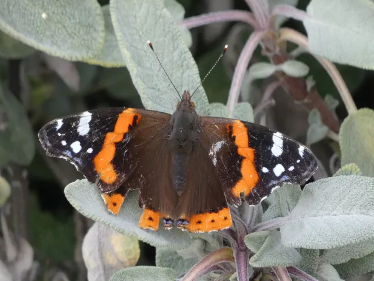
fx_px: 4798
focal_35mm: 444
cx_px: 191
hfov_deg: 4.5
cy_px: 136
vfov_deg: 3.4
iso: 320
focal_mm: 76.7
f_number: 5.6
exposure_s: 1/100
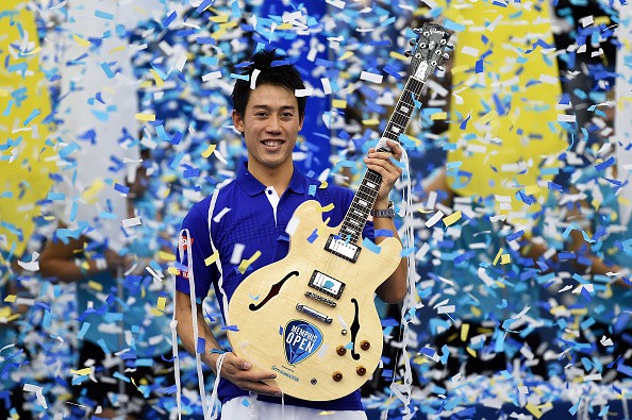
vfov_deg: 7.2
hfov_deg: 10.8
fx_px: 3333
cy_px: 210
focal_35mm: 190
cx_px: 316
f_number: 2.8
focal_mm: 190
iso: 3200
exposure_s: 1/1250
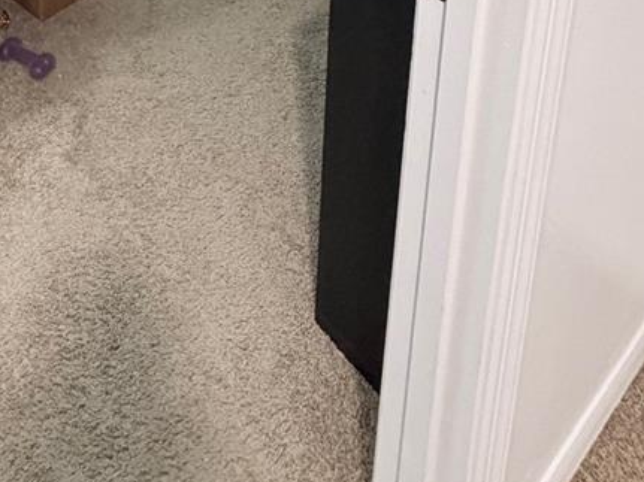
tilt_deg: -13.2
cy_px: -319
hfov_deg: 45.3
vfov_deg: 24.1
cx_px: 121
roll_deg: +0.7
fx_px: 725
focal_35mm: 39
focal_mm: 2.22
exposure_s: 1/60
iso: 500
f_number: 2.2
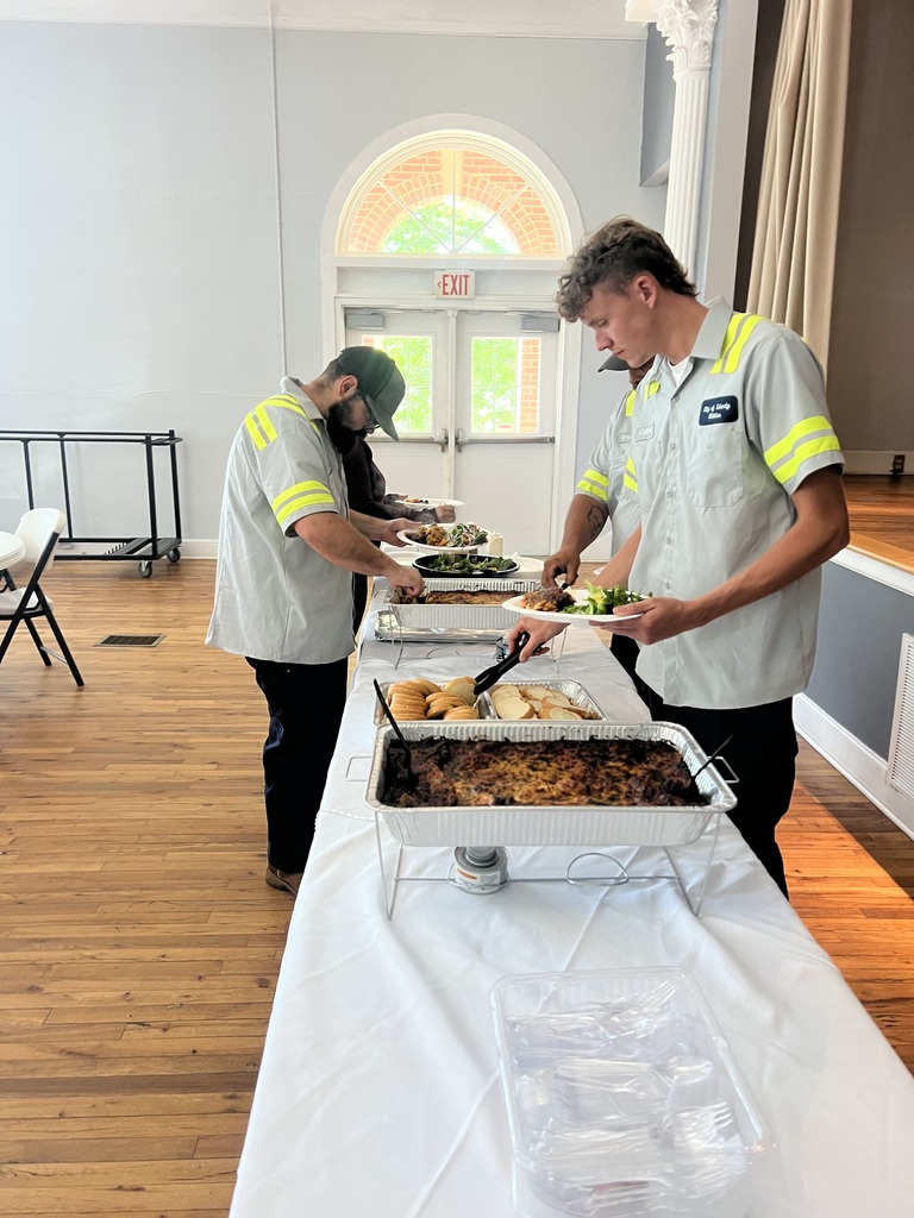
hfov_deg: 53.1
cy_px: 609
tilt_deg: -12.6
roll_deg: +1.0
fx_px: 915
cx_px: 457
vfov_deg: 67.3
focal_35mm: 26
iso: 80
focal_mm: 5.7
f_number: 1.5
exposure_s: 1/60
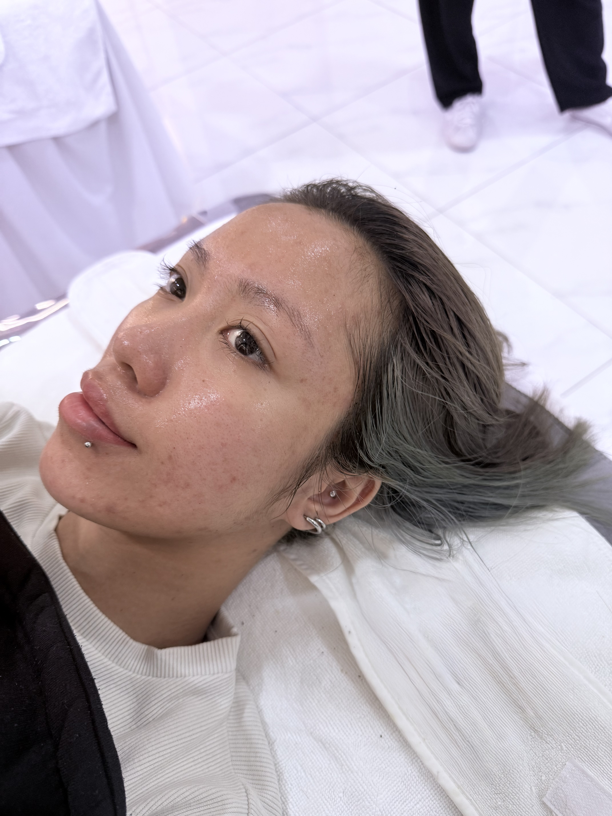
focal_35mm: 24
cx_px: 306
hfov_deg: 56.8
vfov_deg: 71.6
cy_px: 408
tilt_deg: -55.9
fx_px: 566
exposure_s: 1/50
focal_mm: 6.76
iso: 160
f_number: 1.78
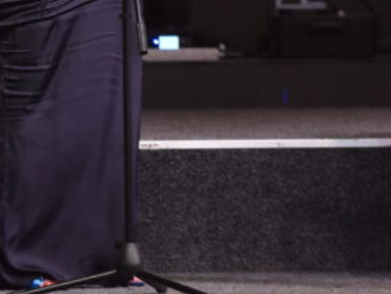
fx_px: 5983
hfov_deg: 3.7
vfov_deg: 2.8
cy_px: -178
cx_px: 55
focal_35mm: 529
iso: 800
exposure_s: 1/160
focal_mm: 150
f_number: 3.5
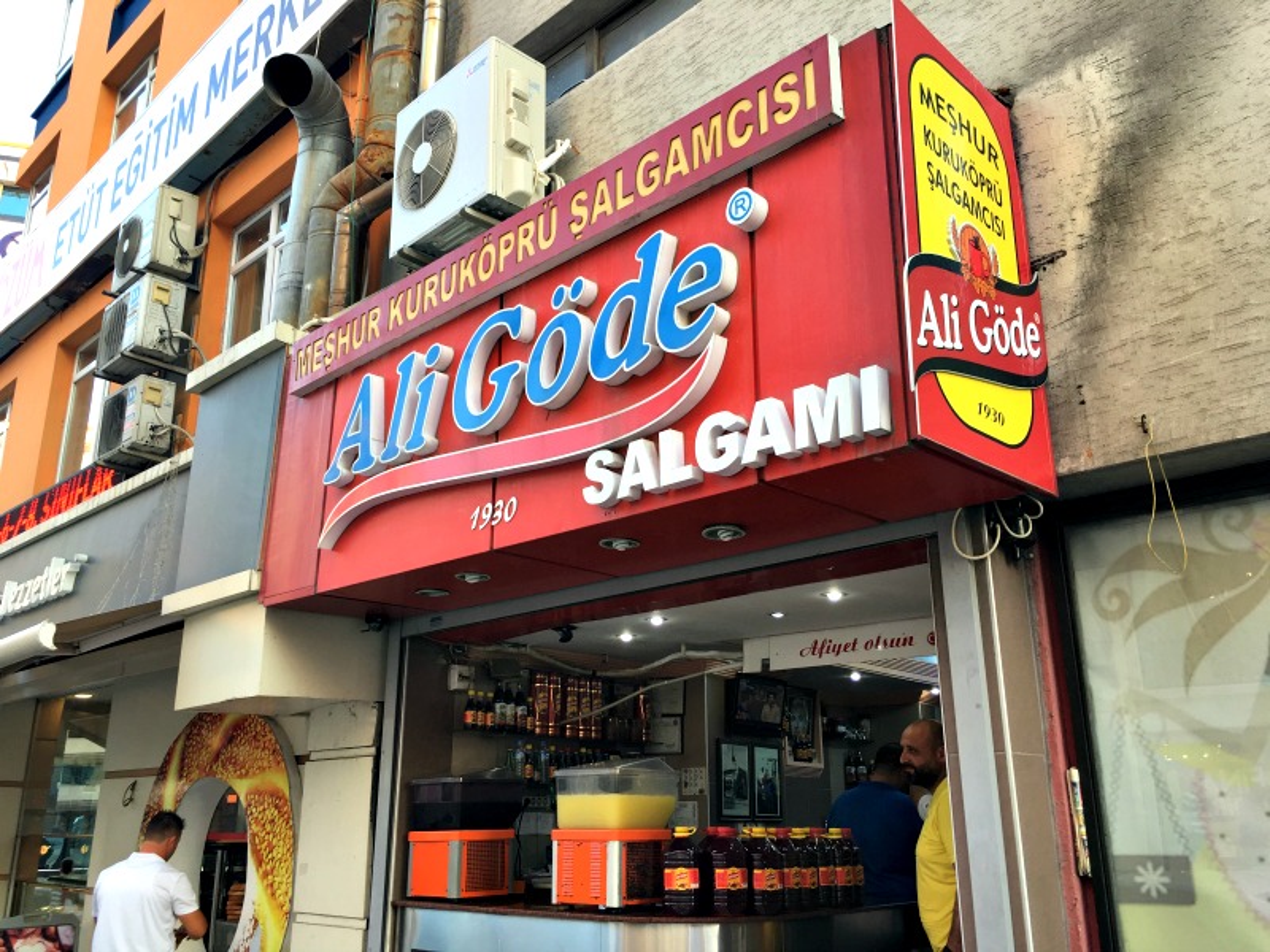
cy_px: 476
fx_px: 1064
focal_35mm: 29
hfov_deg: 61.7
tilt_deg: +17.4
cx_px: 635
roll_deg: +0.0
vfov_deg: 48.2
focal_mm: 4.15
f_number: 2.2
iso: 32
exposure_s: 1/50
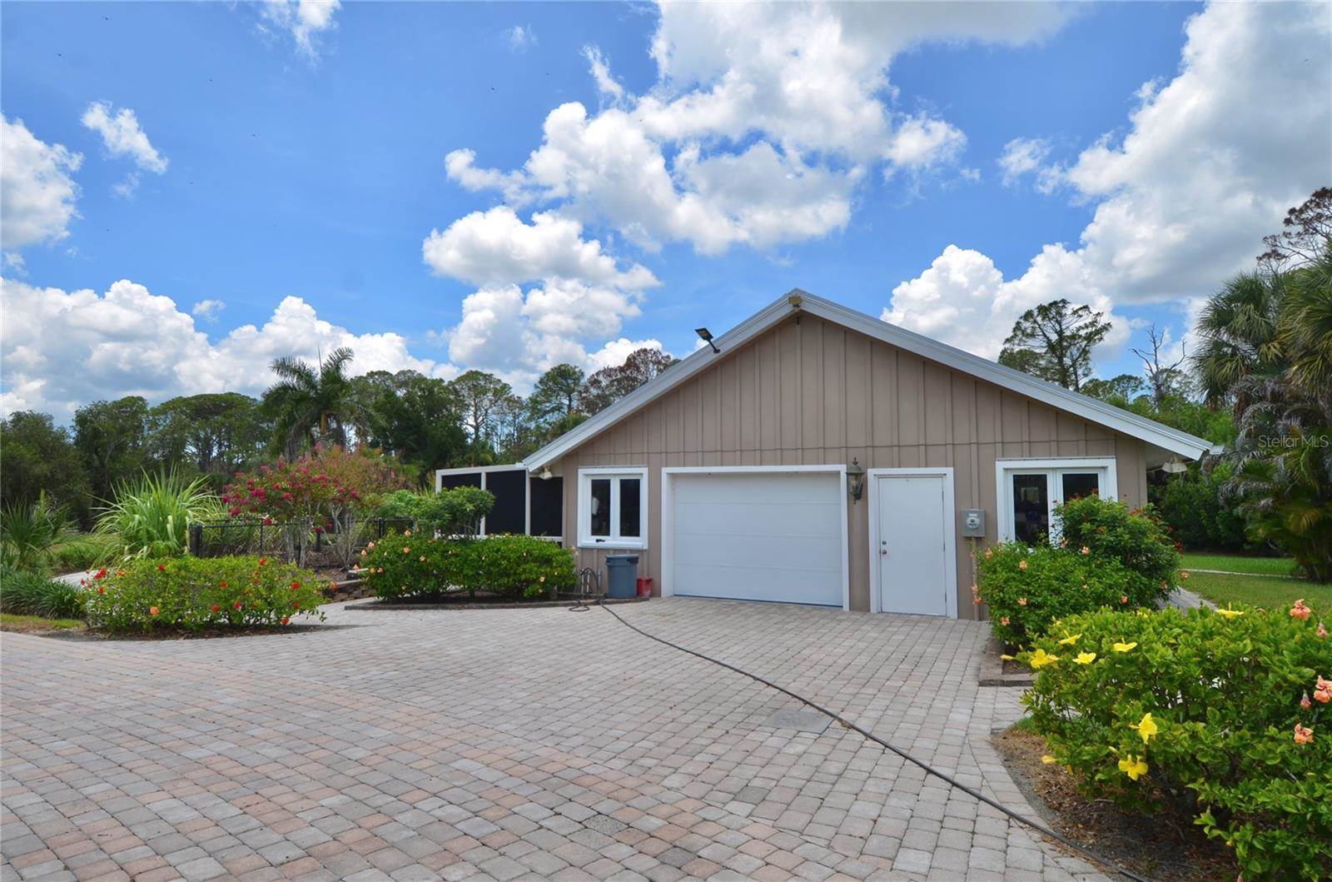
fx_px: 1329
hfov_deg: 53.2
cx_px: 666
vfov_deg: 36.7
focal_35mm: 36
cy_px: 441
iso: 100
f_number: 8
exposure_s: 1/250
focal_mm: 24
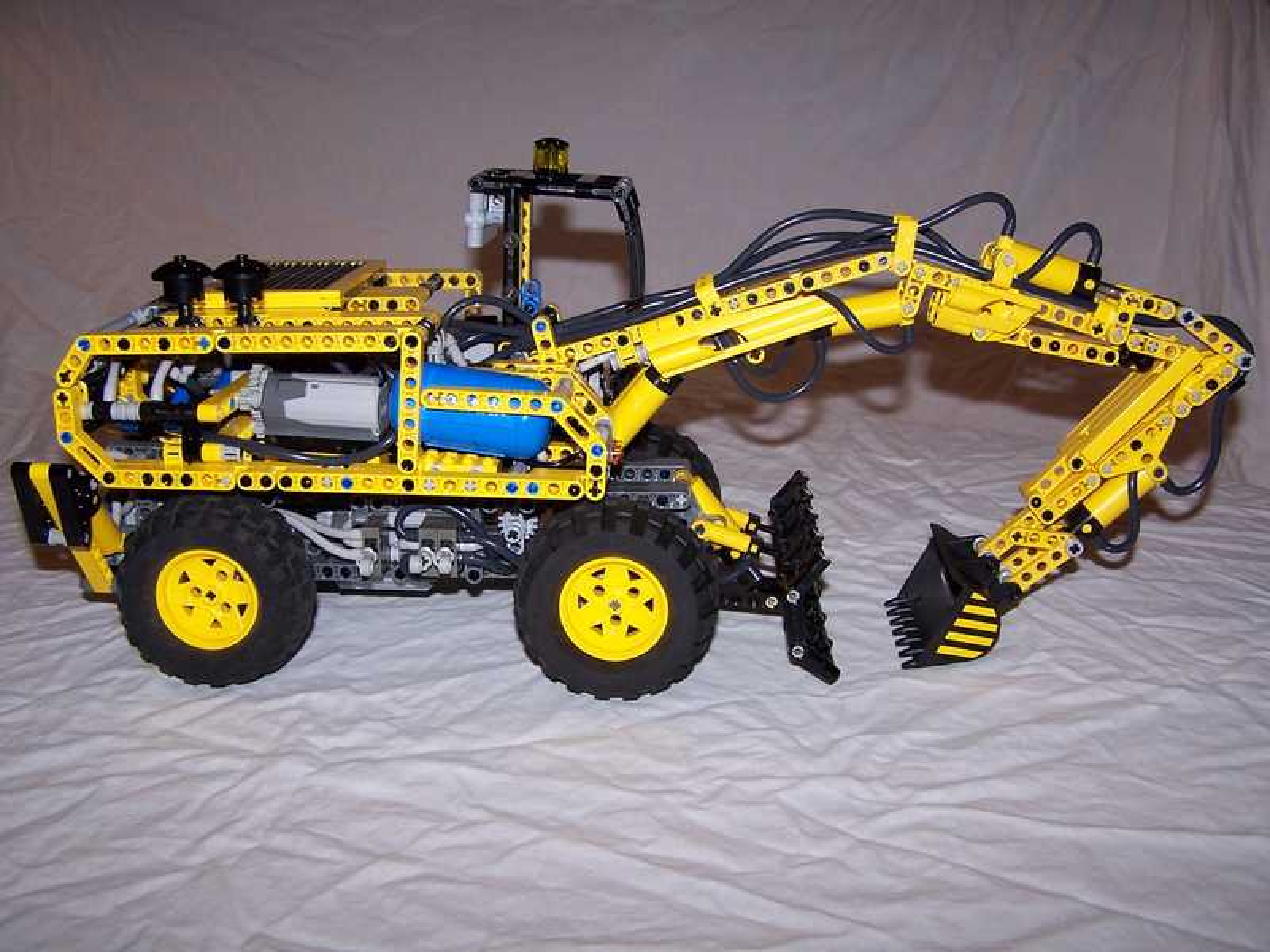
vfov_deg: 37.7
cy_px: 476
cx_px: 635
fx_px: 1394
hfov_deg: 49.0
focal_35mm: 38
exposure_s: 1/60
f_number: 2.8
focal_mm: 6.3
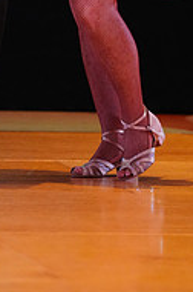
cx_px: -8
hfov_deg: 2.2
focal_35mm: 612
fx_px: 4939
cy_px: -137
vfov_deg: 3.4
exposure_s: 1/400
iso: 5000
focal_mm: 200
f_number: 2.8
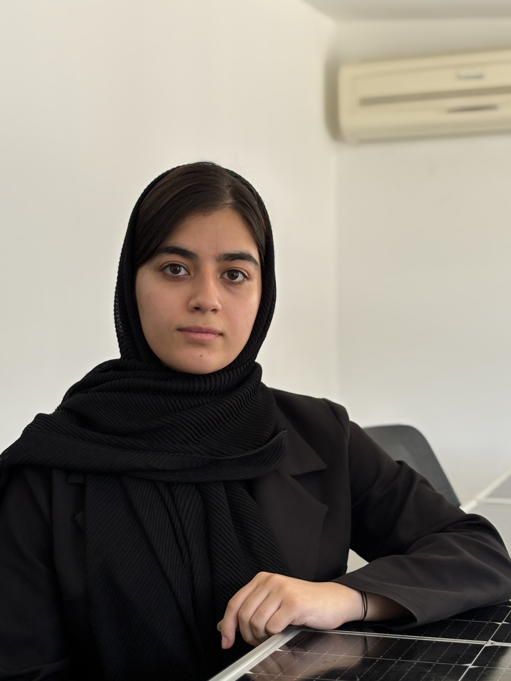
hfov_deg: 19.9
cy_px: 353
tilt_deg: -1.0
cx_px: 222
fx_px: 1456
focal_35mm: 74
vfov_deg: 26.3
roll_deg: +1.1
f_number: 1.6
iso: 40
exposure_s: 1/176
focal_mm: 5.96
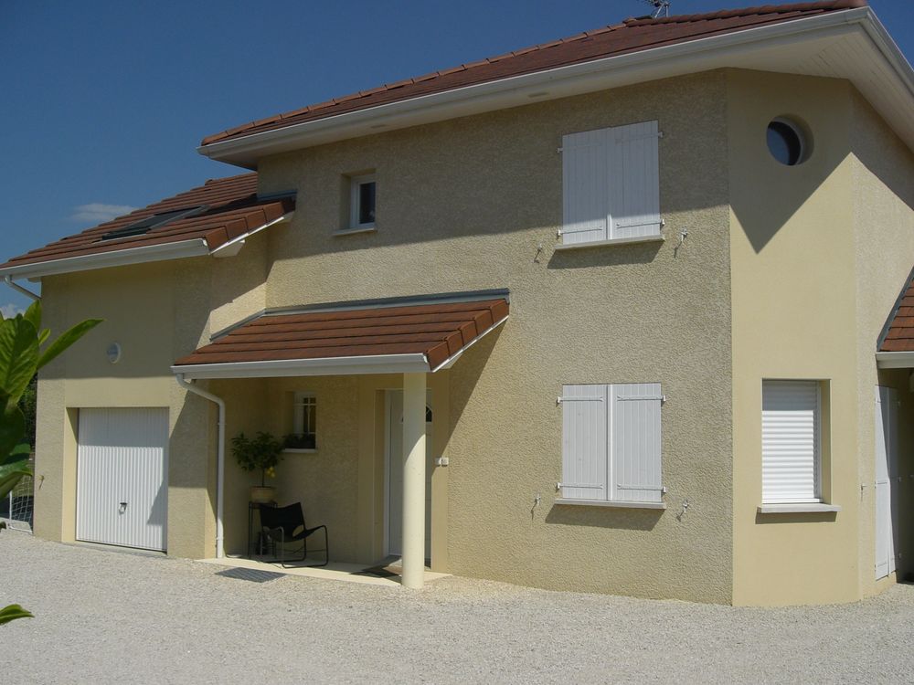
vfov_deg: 37.7
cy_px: 342
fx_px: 1003
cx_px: 457
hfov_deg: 49.0
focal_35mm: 38
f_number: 4.4
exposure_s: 1/2000
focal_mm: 6.3
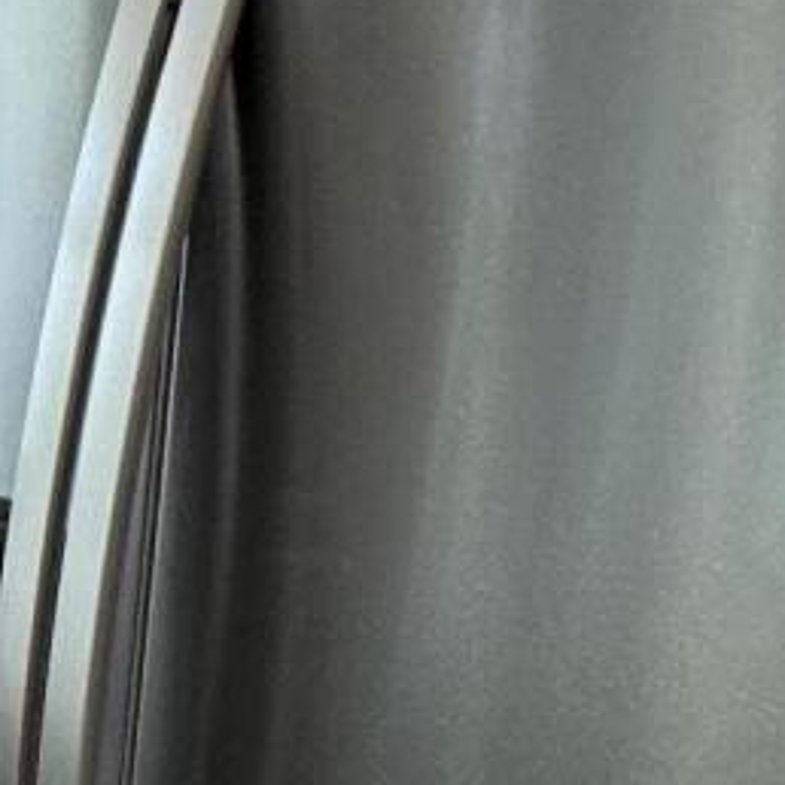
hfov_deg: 12.3
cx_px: -1324
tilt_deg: -8.3
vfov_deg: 18.0
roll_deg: +0.2
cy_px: 615
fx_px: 2463
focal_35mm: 96
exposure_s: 1/120
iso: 100
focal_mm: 2.22
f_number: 2.2
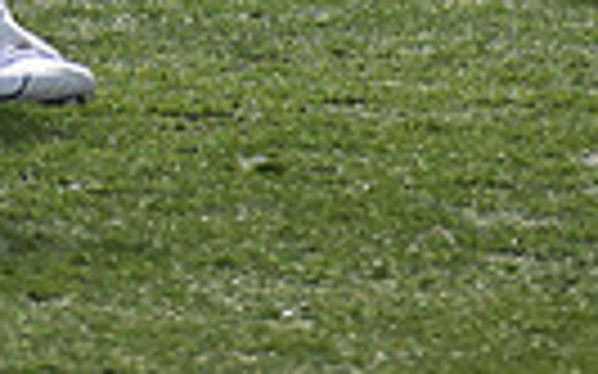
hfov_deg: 1.3
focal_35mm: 1601
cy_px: -924
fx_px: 26081
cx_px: 133
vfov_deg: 0.8
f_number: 6
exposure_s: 1/1250
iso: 400
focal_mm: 240
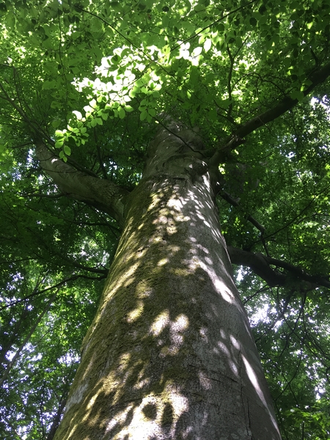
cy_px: 220
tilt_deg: +67.2
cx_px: 165
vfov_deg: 61.7
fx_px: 369
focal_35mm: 29
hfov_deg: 48.2
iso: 40
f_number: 2.2
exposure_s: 1/100
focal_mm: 4.15
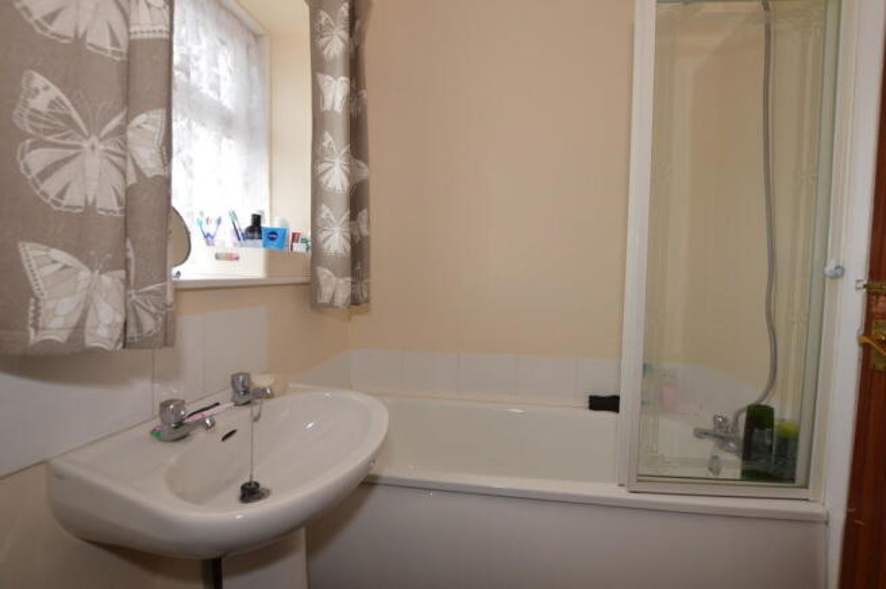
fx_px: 369
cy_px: 294
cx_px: 443
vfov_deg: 77.2
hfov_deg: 100.4
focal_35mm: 15
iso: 400
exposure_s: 1/125
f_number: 5.6
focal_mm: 10
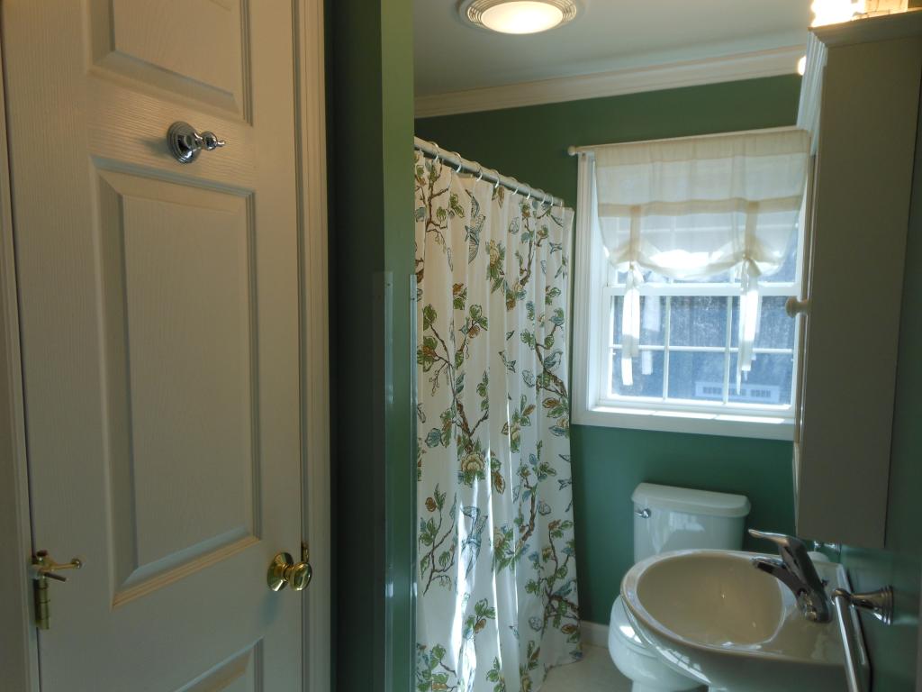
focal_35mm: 25
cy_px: 346
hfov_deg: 69.4
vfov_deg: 54.9
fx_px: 666
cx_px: 461
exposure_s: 1/125
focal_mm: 4.5
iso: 80
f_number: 3.2
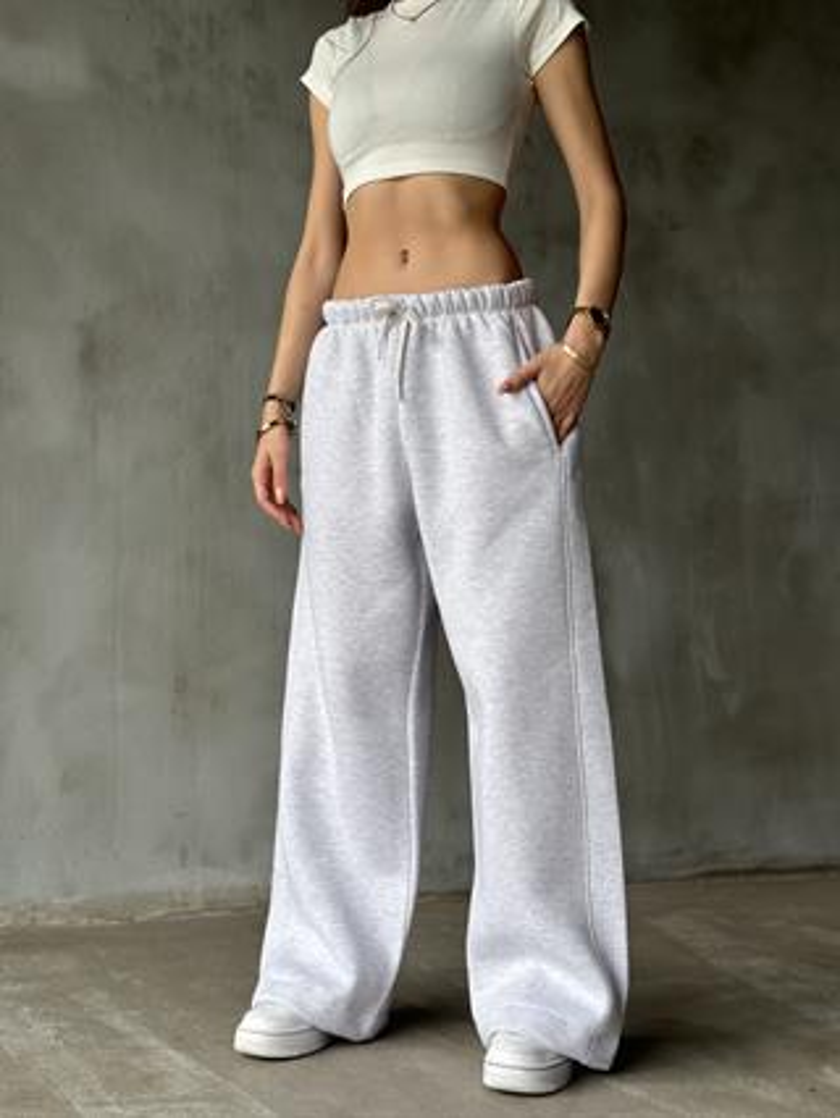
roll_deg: -1.2
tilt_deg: +2.5
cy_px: 559
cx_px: 420
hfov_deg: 30.3
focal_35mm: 48
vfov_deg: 39.6
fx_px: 1551
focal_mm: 6.86
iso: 125
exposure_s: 1/121
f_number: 1.78
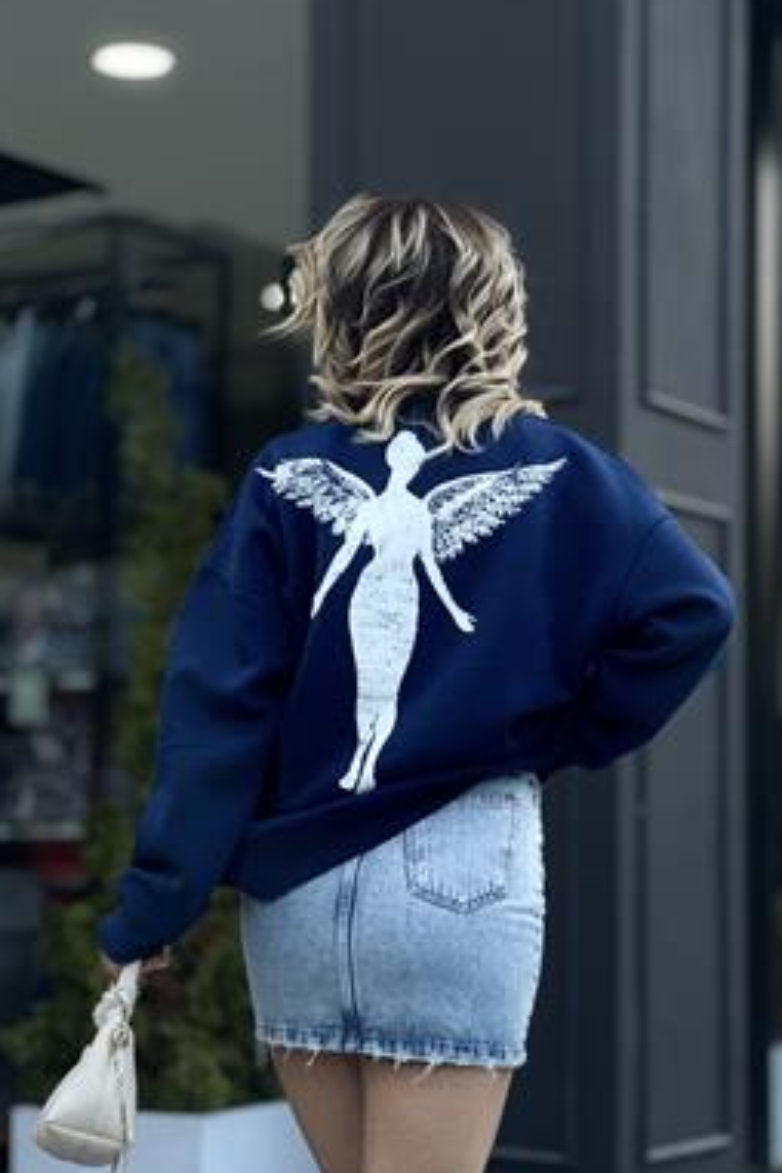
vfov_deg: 24.2
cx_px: 449
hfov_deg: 16.3
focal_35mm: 84
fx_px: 2737
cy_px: 597
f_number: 2.8
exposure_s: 1/121
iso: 80
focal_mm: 9
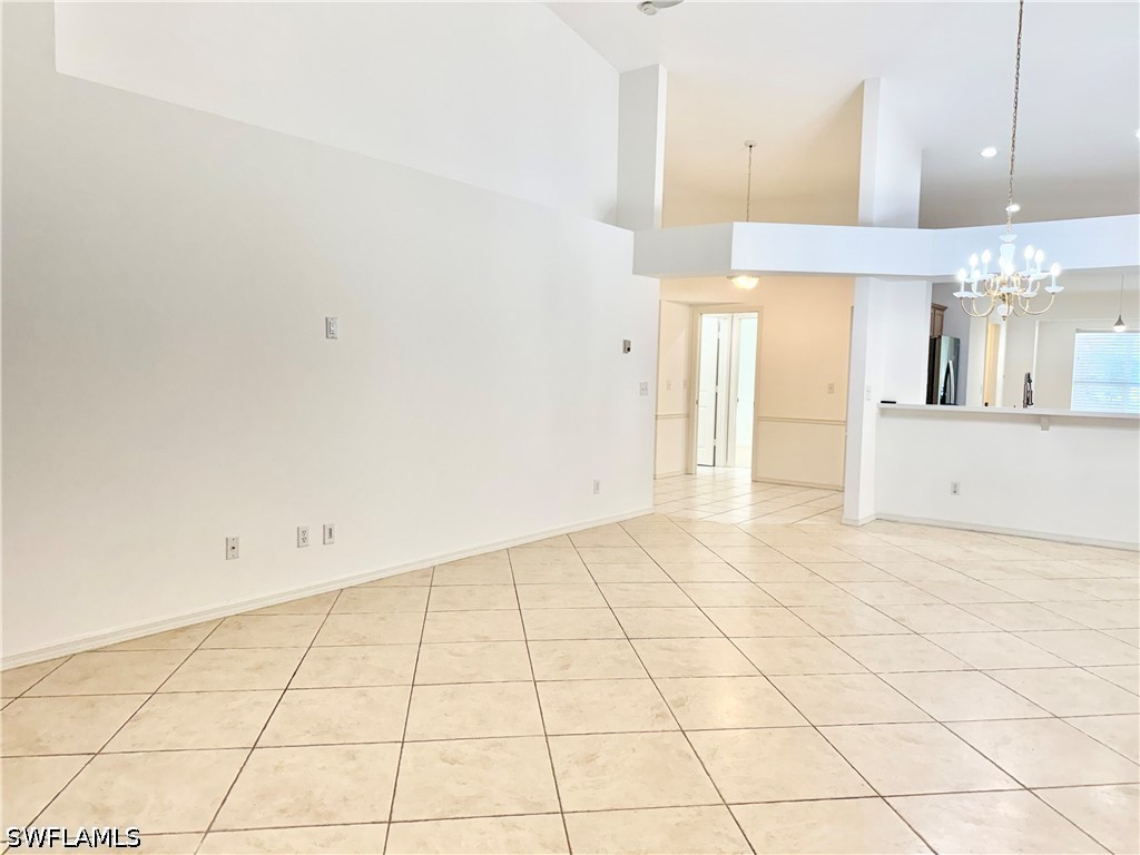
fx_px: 790
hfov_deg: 71.6
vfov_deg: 56.8
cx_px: 570
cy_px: 428
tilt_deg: -3.7
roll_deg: -1.2
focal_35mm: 24
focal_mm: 6.76
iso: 160
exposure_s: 1/228
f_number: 1.78
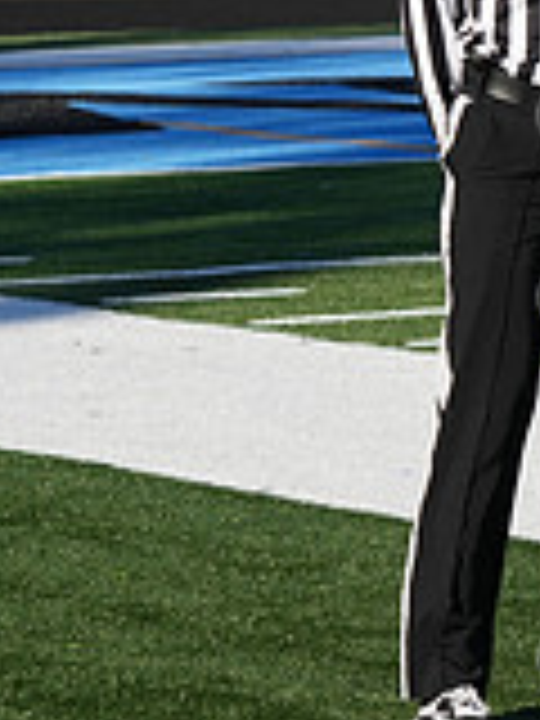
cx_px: 1188
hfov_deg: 4.3
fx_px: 7093
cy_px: 25
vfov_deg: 5.8
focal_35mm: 341
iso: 320
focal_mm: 98
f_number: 8
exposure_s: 1/800
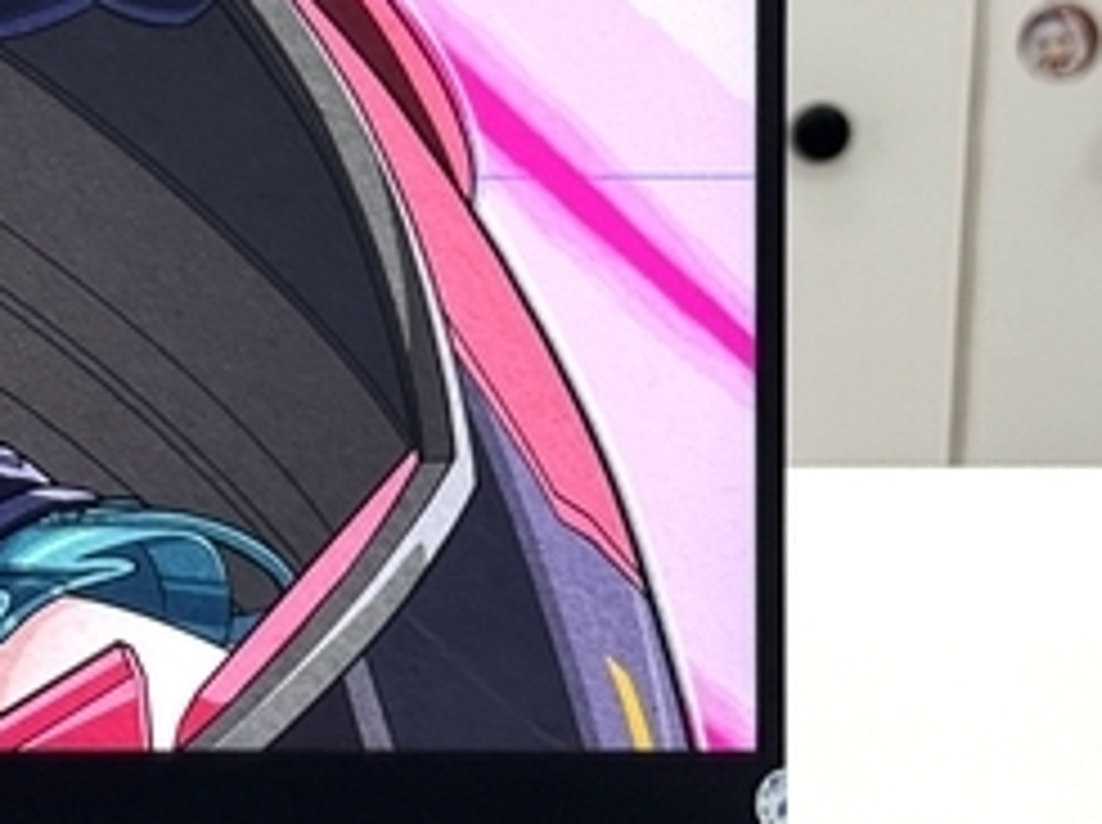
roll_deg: +0.5
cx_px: -319
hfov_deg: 12.2
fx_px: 4991
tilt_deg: -12.6
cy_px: 360
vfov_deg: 9.4
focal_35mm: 157
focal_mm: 6.76
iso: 64
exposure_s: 1/161
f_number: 1.78
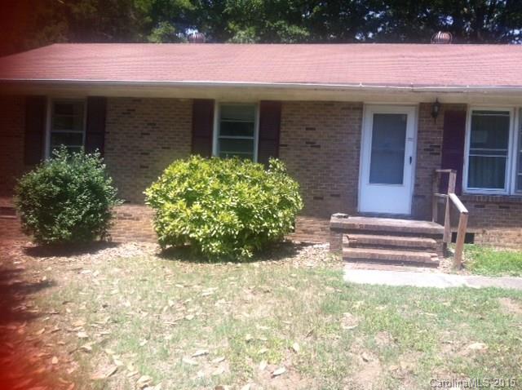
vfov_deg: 40.6
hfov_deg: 52.7
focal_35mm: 35
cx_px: 261
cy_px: 195
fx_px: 527
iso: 80
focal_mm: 3.85
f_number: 2.8
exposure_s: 1/591
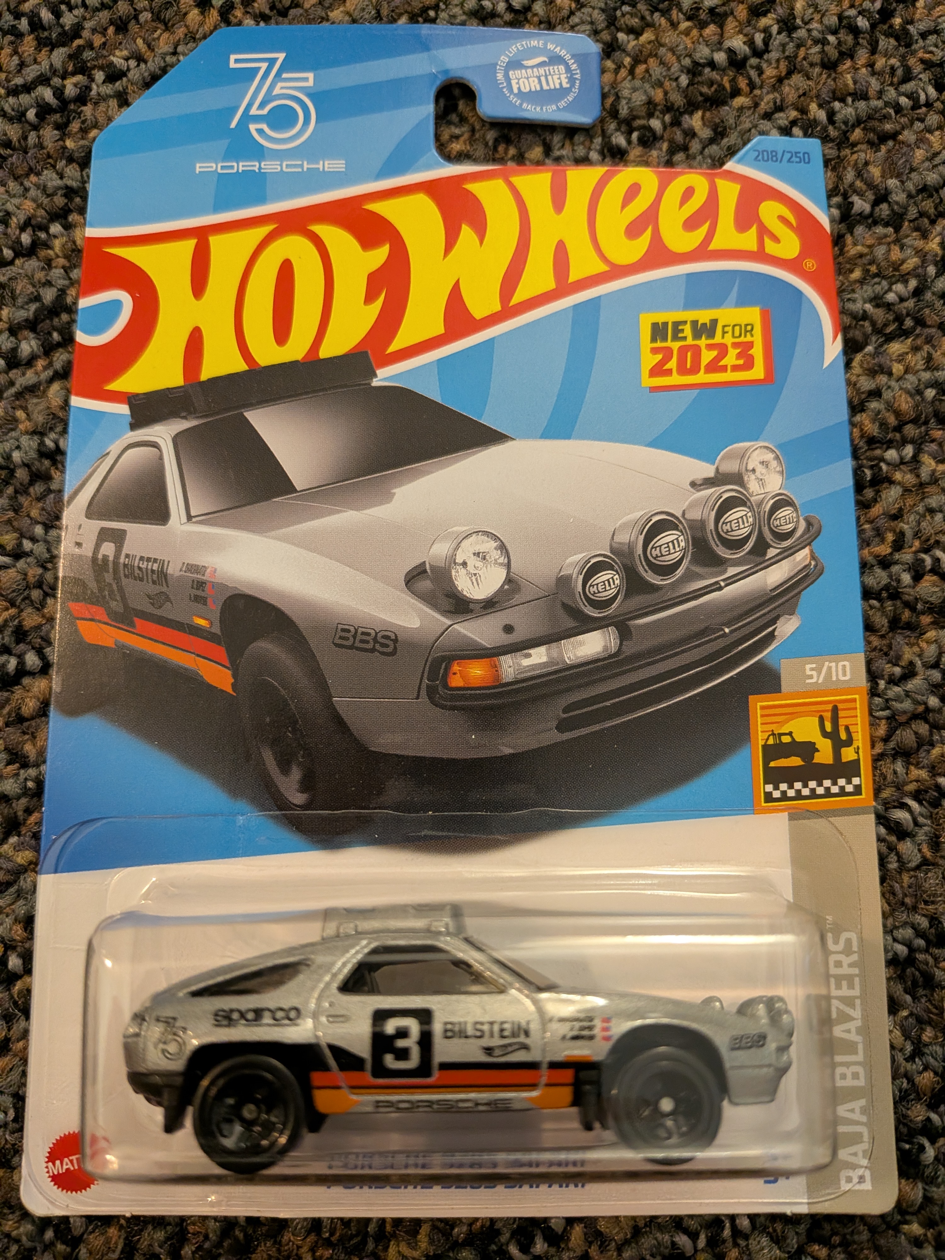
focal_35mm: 24
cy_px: 630
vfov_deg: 71.6
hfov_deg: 56.8
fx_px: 874
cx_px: 472
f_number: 1.7
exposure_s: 1/60
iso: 809
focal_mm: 4.53
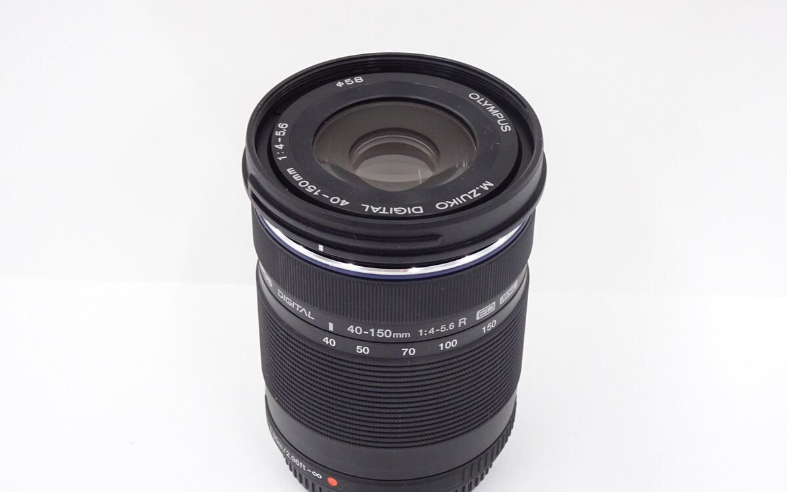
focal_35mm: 64
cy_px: 257
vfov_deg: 20.3
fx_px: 1373
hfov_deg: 32.0
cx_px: 394
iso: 500
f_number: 4.5
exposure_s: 1/60
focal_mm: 10.23
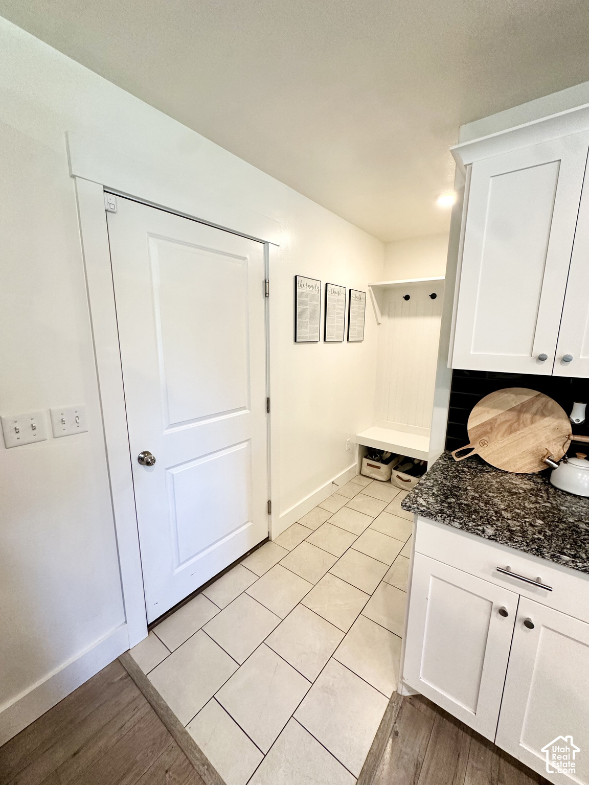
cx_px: 294
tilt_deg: -10.3
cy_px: 392
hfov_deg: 85.7
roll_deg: -1.4
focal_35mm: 14
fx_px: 318
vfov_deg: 102.1
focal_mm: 2.22
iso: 250
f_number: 2.2
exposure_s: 1/120
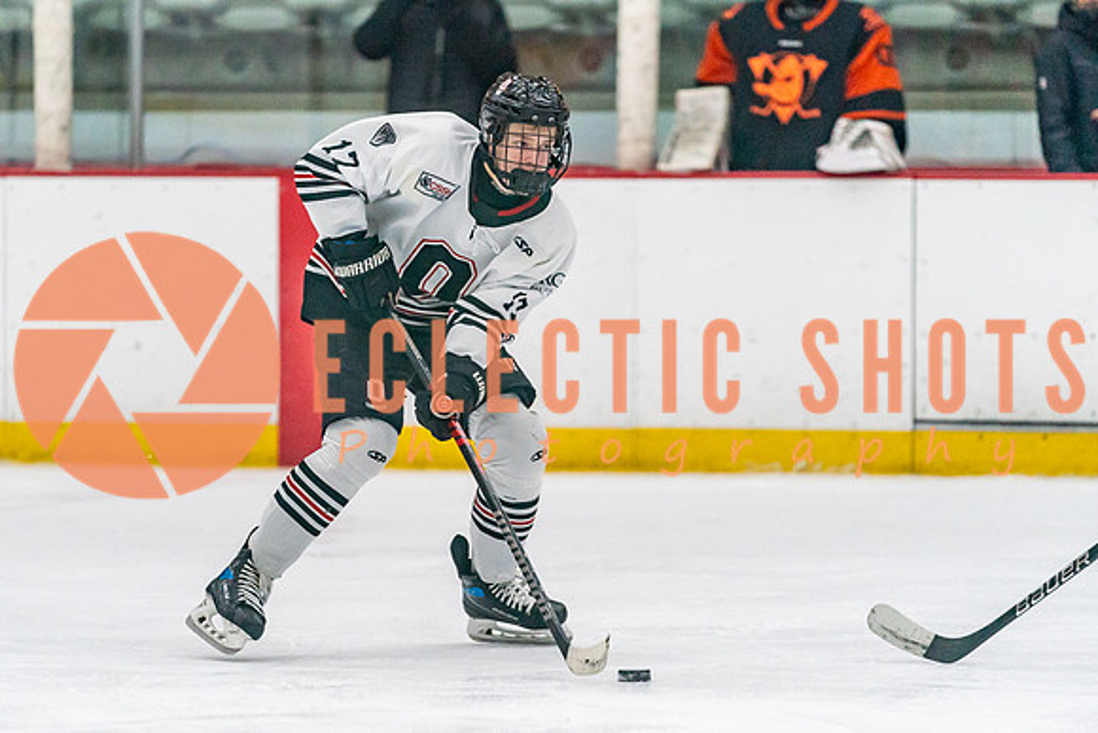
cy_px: 452
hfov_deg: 7.0
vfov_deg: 4.7
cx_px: 454
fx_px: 8929
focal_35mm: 293
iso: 3200
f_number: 2.8
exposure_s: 1/1250
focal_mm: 200
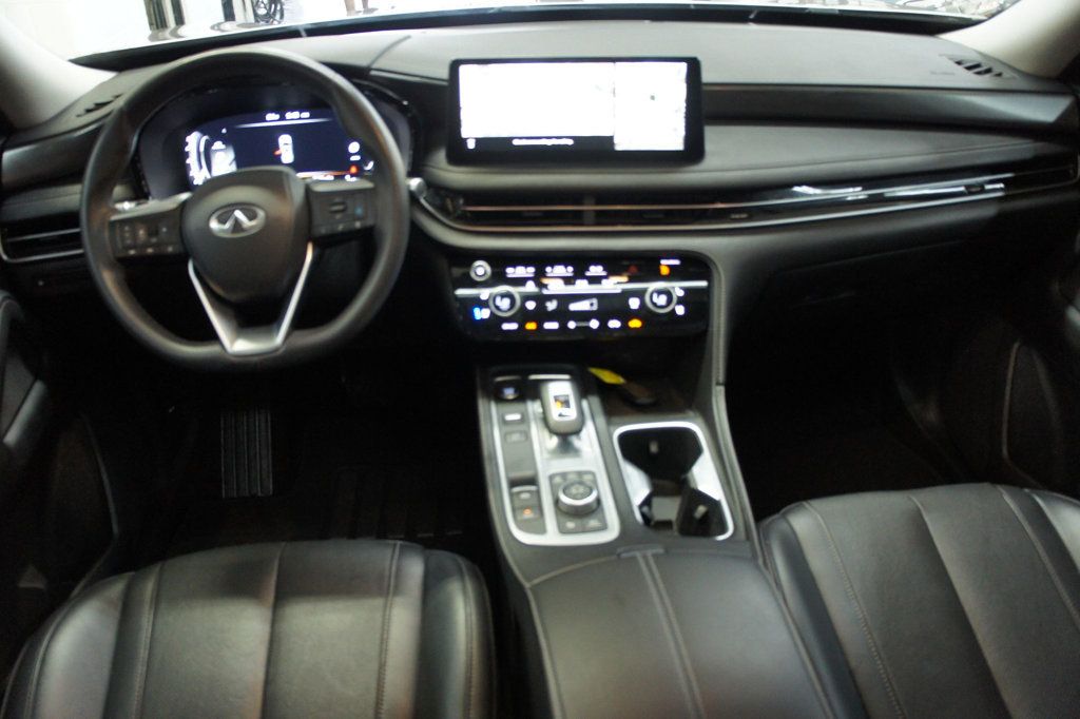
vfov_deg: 47.9
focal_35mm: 27
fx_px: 810
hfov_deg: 67.4
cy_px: 360
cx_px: 540
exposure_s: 1/30
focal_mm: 18
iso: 1250
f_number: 3.5
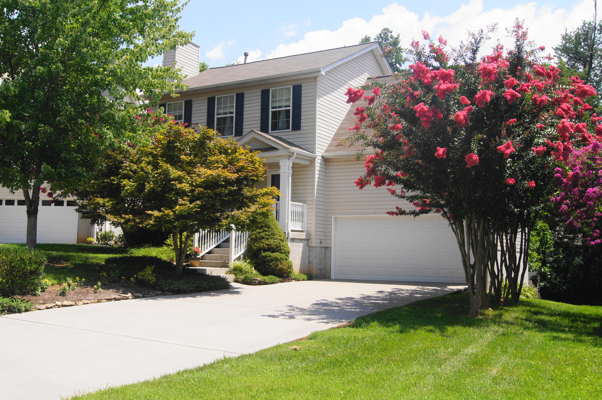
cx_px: 301
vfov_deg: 34.1
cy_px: 200
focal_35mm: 39
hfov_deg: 49.6
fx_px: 651
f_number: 11
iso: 100
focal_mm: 26
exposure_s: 1/160
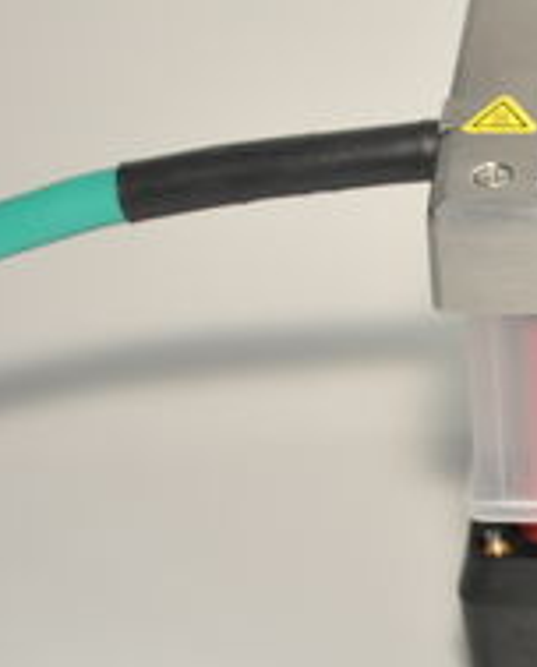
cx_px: 876
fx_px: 3822
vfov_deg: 10.0
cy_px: 353
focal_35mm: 193
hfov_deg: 7.8
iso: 800
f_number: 5
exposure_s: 1/80
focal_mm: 52
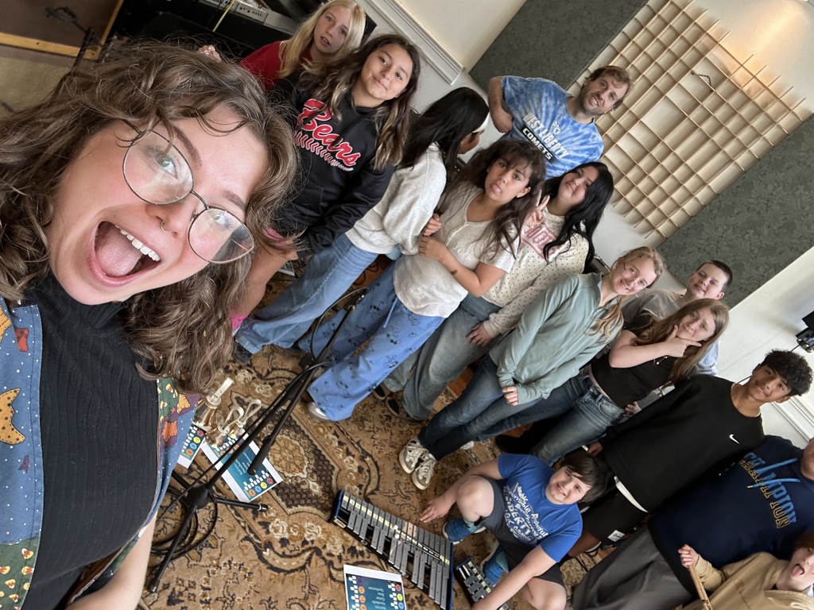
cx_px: 407
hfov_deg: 73.9
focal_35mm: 23
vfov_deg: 58.9
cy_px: 305
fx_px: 541
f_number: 1.9
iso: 50
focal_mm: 2.69
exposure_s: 1/60
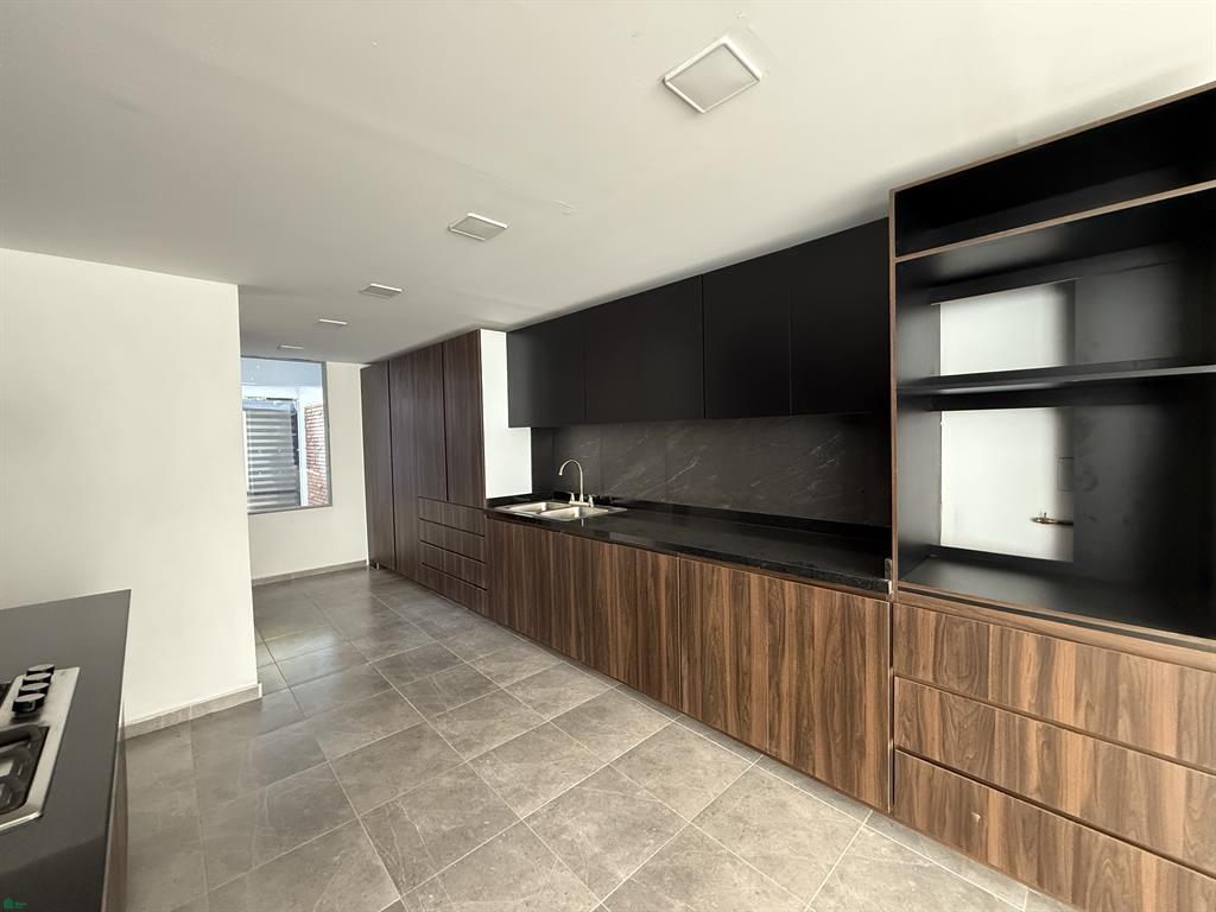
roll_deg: +1.6
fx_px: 492
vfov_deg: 85.7
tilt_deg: -1.9
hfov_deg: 102.1
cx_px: 608
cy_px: 456
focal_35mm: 14
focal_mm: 2.22
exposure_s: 1/60
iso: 640
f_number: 2.2
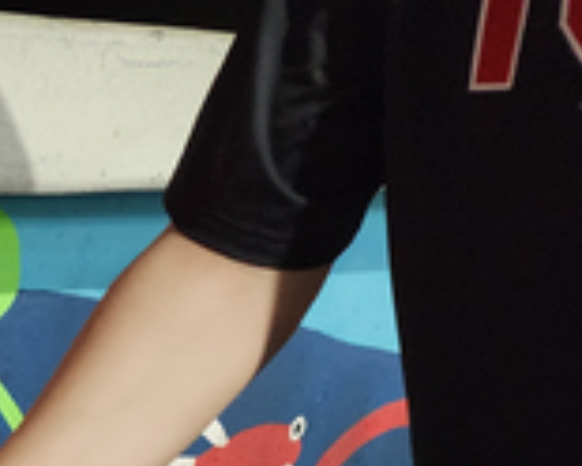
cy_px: 785
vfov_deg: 16.5
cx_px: -267
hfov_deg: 20.5
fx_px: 1395
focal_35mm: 81
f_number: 1.8
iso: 640
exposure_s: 1/60
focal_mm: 6.4
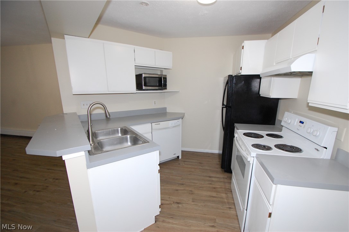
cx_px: 174
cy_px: 116
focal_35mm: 15
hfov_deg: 100.5
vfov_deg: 77.2
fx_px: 145
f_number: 5.6
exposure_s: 1/60
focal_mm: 10
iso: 800
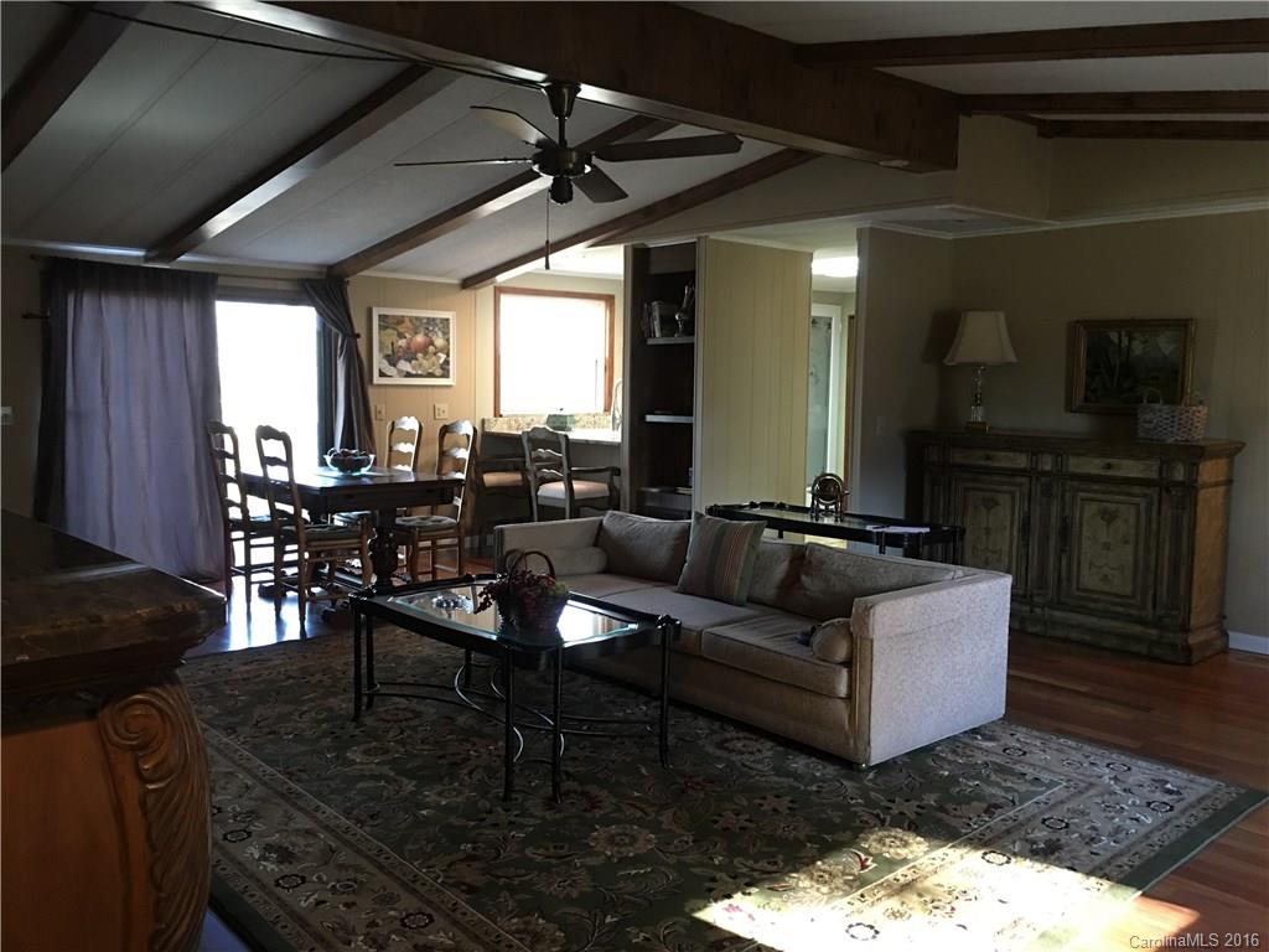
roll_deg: -1.4
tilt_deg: -5.1
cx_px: 634
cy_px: 476
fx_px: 1063
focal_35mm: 29
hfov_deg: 61.7
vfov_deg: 48.2
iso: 100
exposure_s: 1/10
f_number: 2.2
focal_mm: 4.15
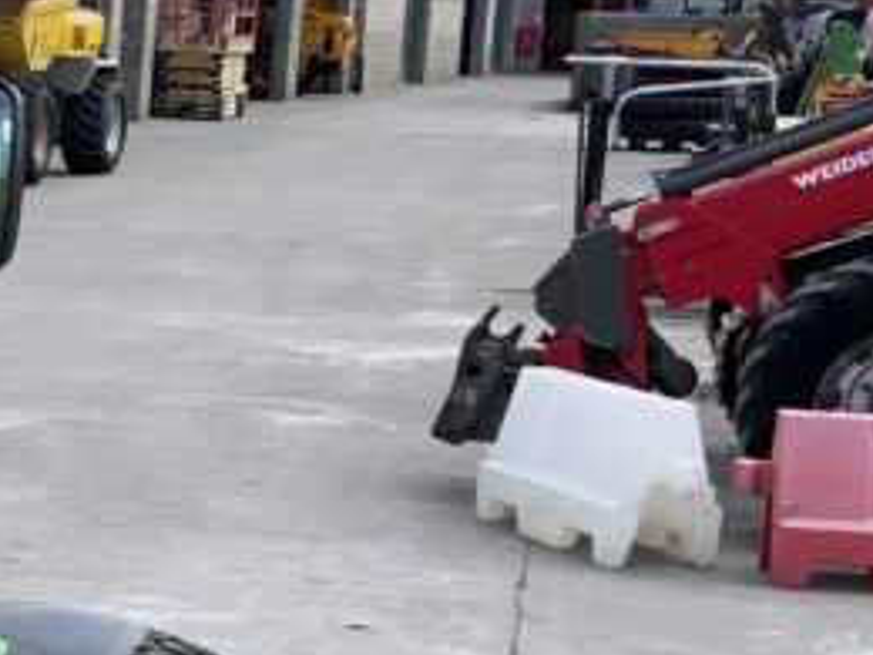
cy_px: 581
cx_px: -490
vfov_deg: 12.9
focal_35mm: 114
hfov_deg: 15.7
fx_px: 2875
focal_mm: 3
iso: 16
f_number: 1.8
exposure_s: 1/586
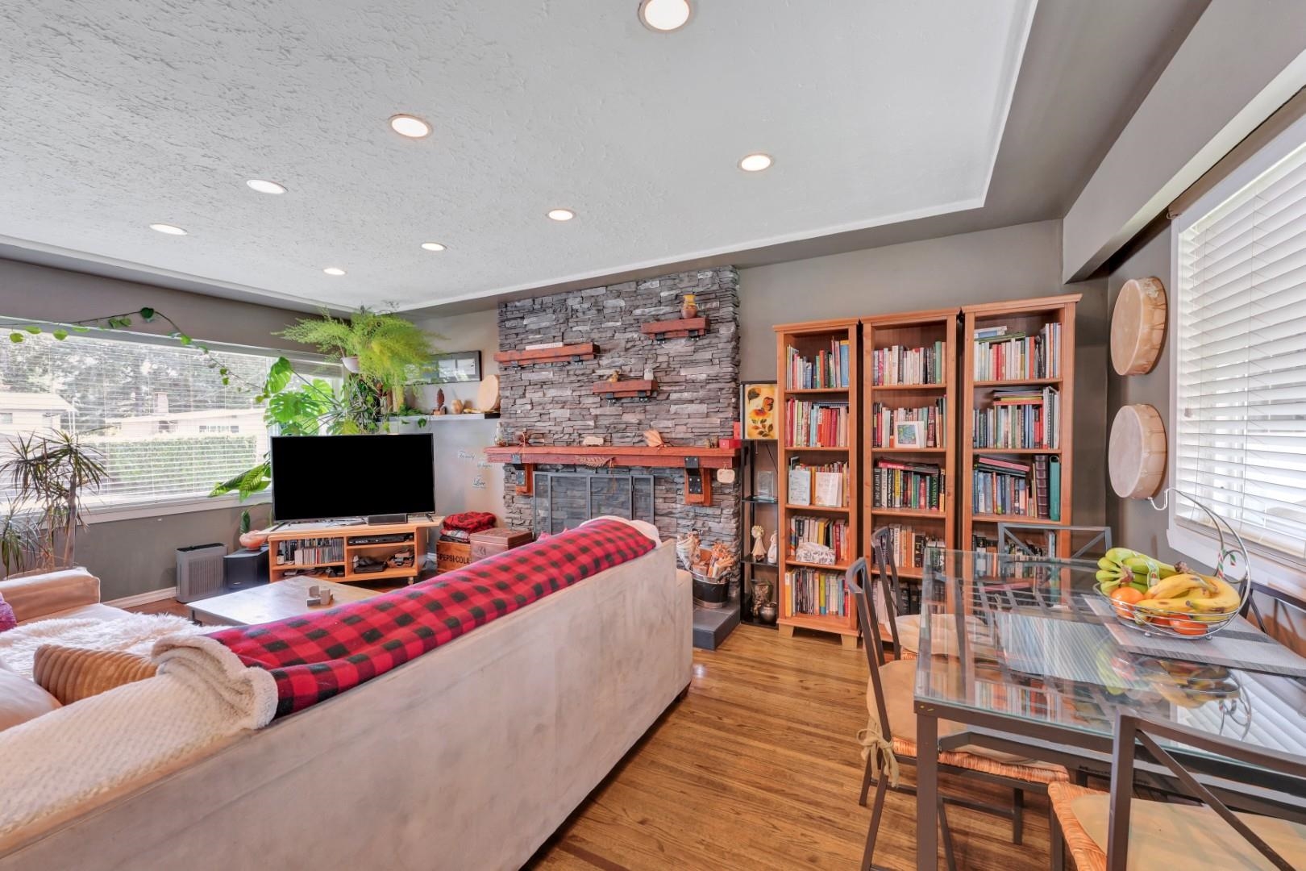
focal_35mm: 14
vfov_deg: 81.2
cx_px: 653
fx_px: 508
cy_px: 436
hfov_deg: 104.3
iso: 400
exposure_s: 1/6
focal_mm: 14
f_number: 8
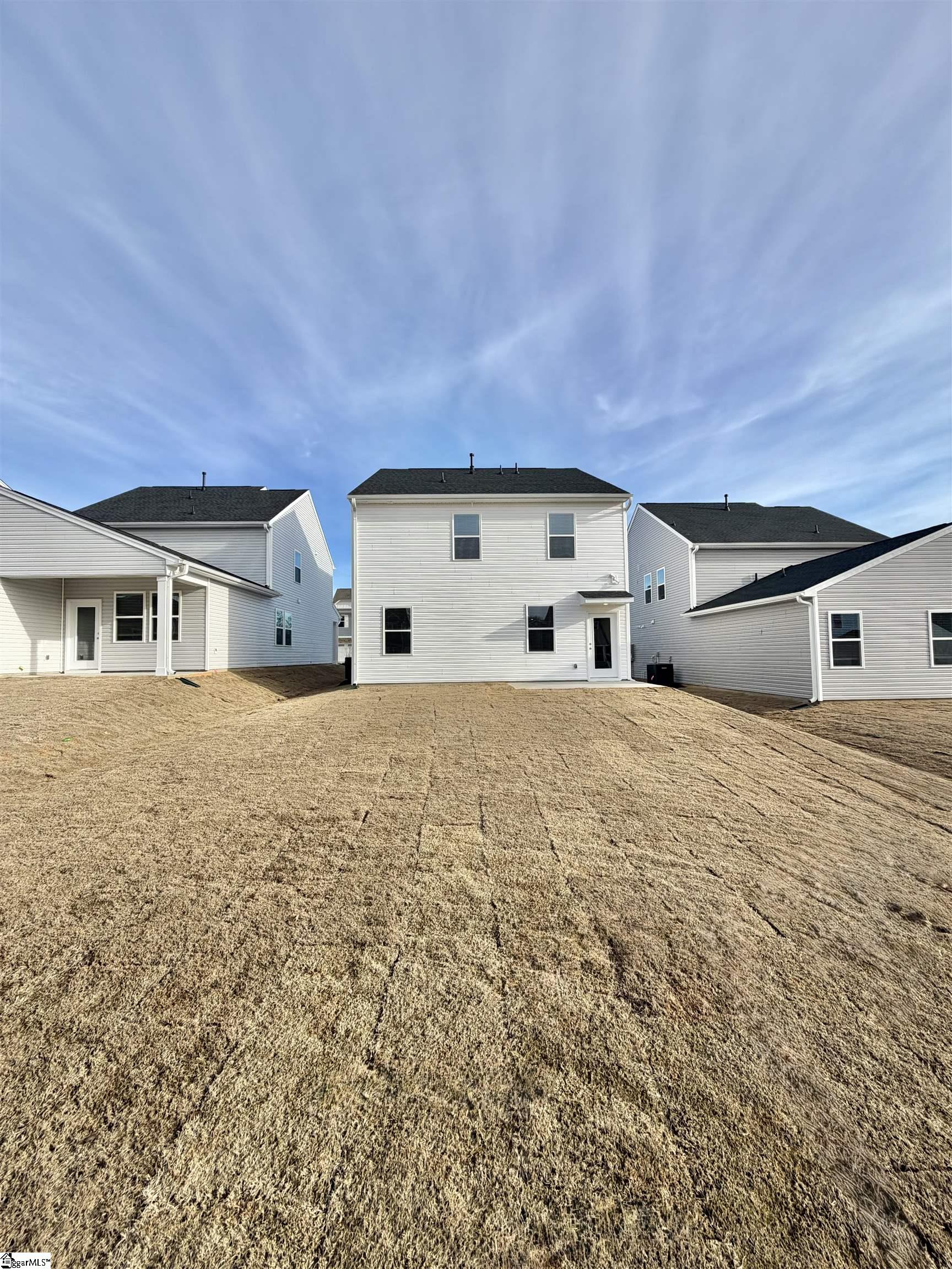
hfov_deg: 85.7
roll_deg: +0.8
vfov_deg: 102.1
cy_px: 634
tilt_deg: +4.6
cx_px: 476
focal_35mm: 14
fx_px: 513
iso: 25
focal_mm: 2.22
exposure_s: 1/770
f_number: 2.2
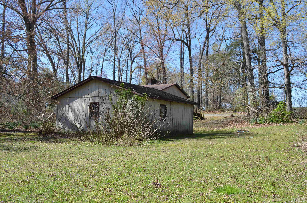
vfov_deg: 36.7
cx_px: 154
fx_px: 306
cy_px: 102
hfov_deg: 53.2
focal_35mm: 36
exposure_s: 1/250
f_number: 8
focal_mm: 24
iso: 200
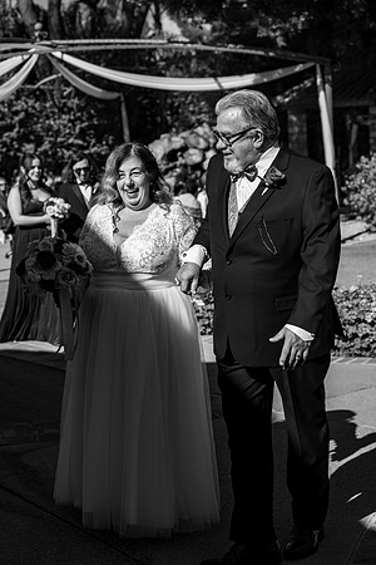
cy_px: 282
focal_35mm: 70
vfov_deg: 28.8
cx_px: 188
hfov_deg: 19.5
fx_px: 1097
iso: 100
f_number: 5
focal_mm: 70
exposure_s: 1/1250
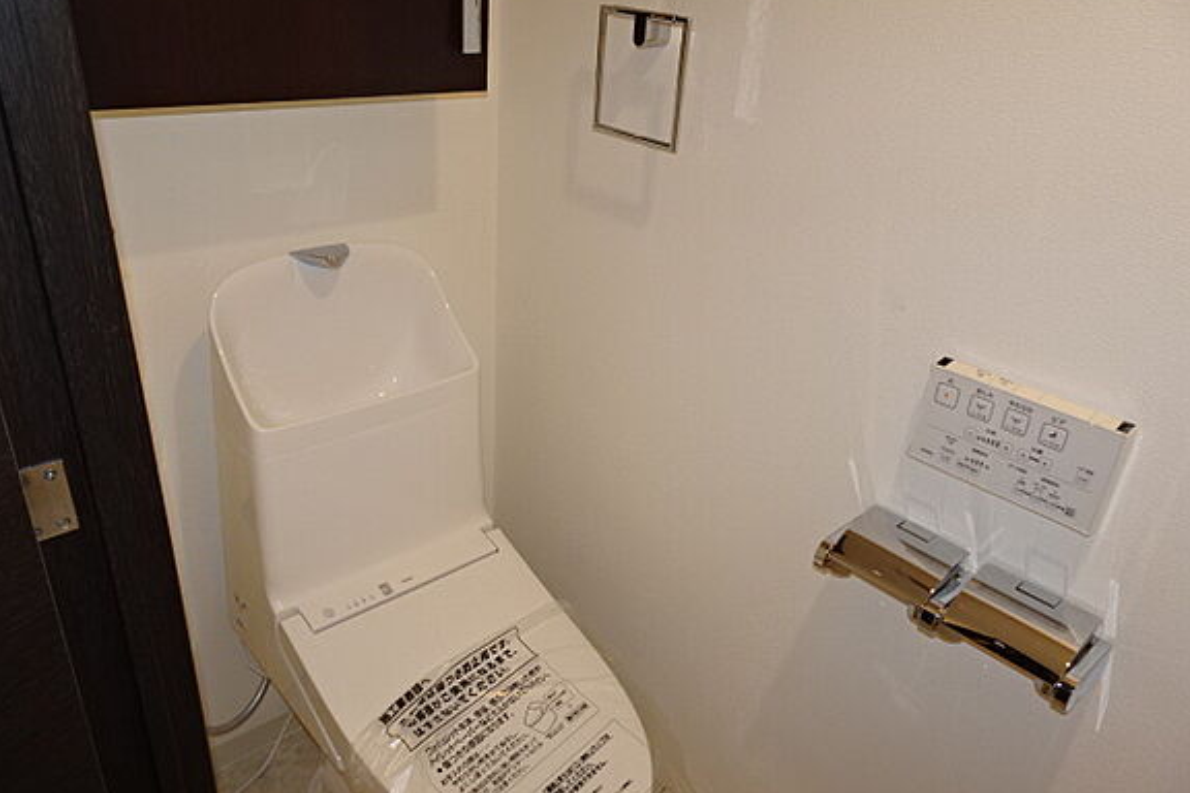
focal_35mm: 26
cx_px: 572
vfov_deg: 49.5
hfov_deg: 69.4
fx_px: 859
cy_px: 417
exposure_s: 1/30
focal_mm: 4.1
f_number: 3.5
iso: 200
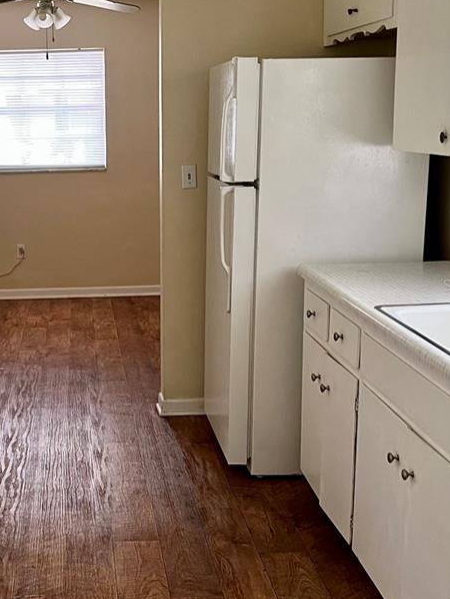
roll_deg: +1.6
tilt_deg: -13.0
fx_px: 901
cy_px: 285
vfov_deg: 36.8
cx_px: 64
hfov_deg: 27.2
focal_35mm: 52
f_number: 1.6
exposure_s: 1/60
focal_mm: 5.1
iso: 250
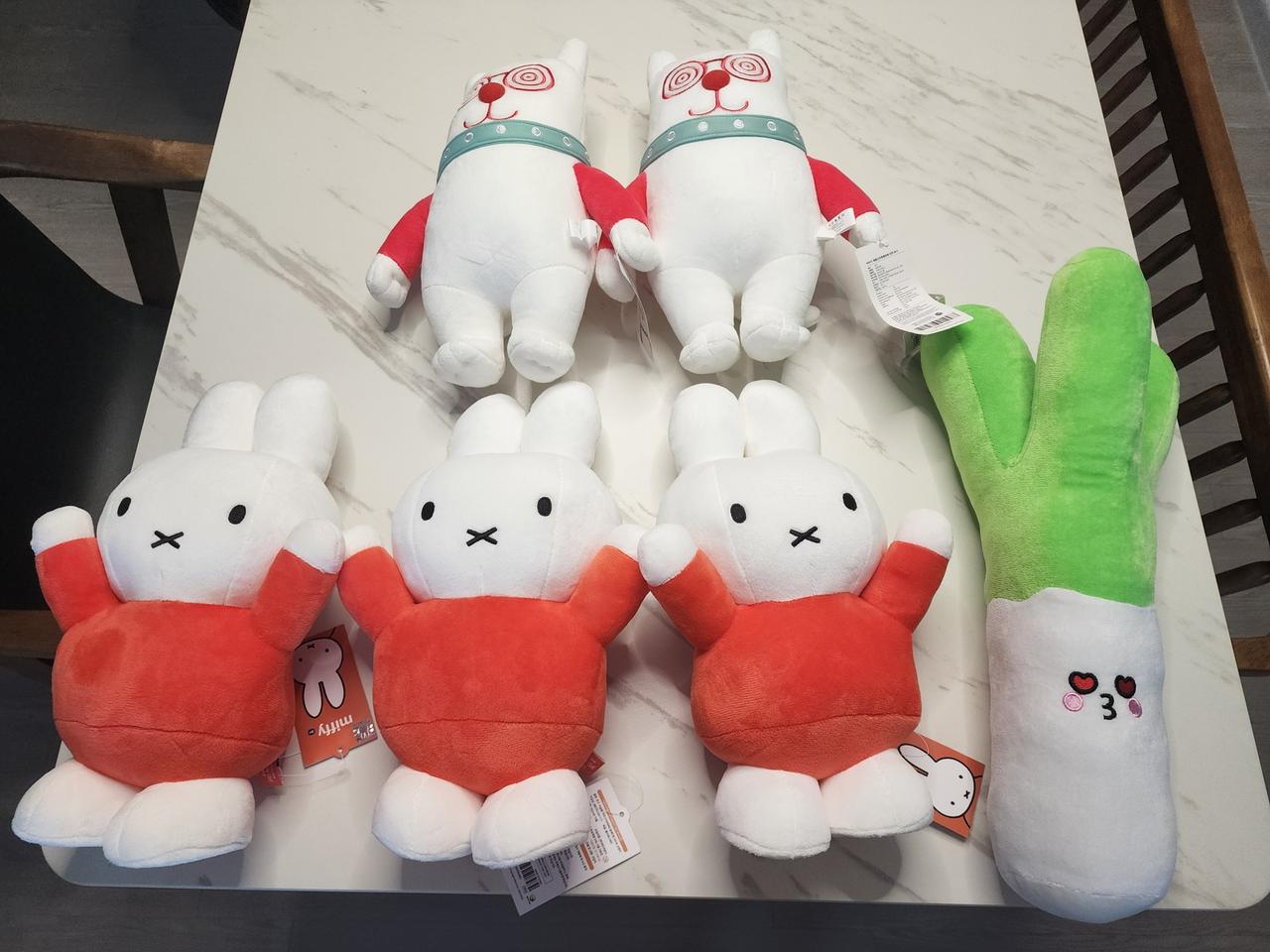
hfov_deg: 73.9
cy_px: 476
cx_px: 635
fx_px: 844
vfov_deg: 58.9
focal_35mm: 23
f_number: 1.8
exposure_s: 1/182
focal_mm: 6.4
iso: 160
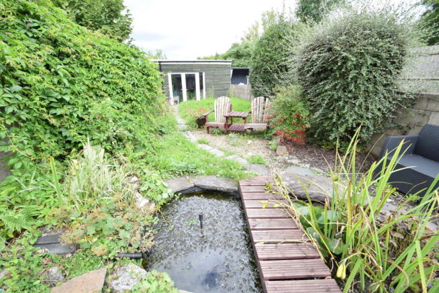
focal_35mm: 15
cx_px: 220
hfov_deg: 100.4
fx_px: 183
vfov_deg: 77.4
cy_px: 146
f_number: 8
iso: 800
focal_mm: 10
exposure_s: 1/250
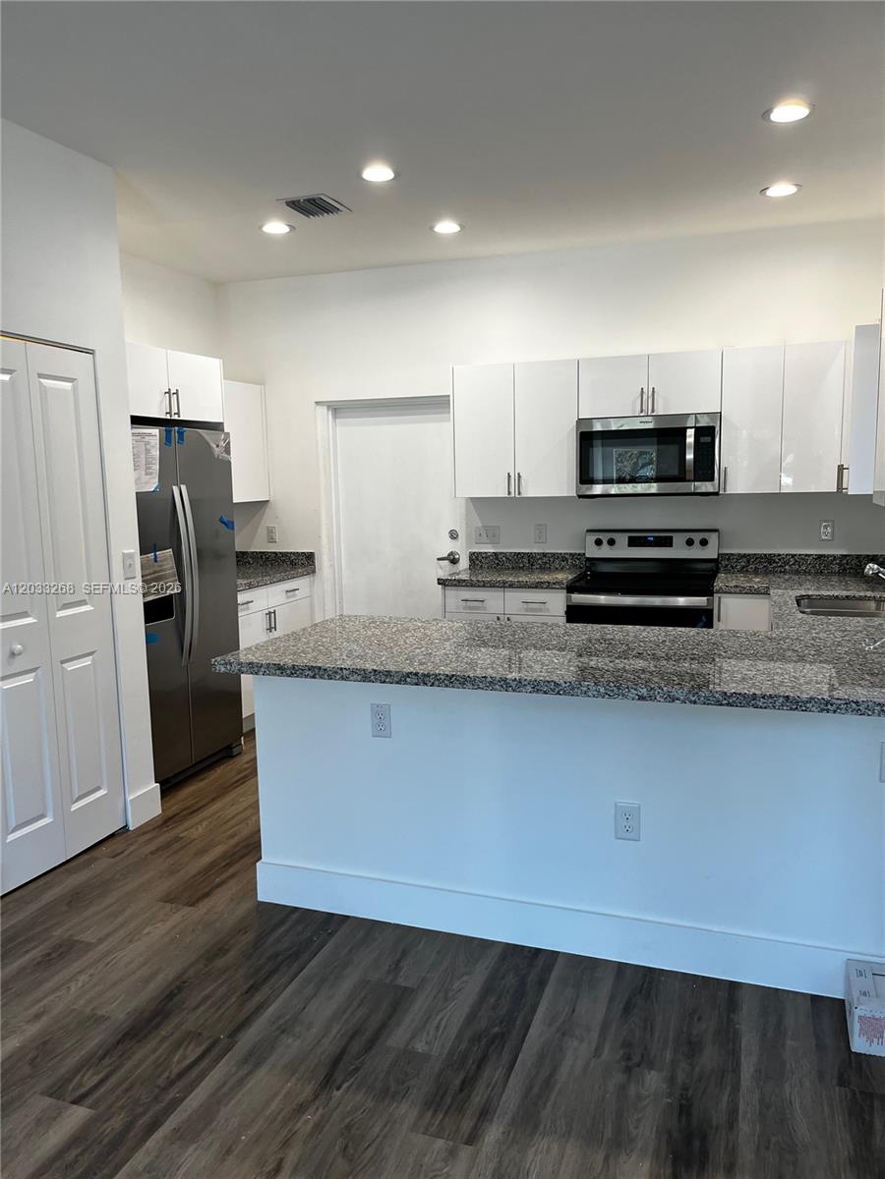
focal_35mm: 26
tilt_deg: -8.8
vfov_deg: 67.3
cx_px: 442
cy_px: 590
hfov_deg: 53.1
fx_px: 886
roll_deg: +0.9
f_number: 1.6
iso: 64
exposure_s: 1/120
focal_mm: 5.1
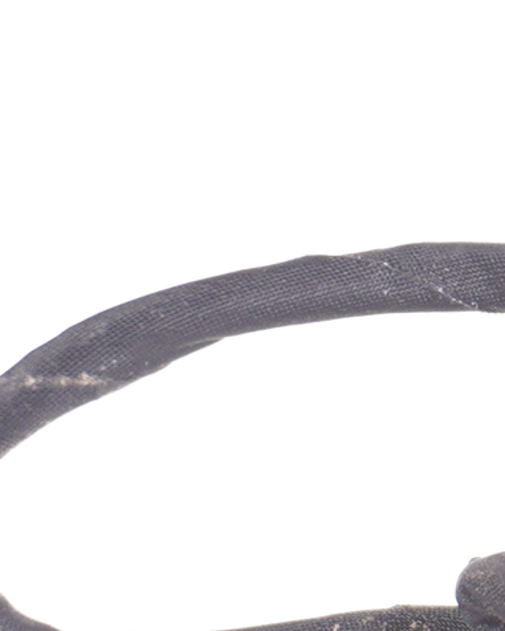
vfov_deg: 5.9
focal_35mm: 329
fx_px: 6144
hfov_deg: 4.4
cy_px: 593
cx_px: 1865
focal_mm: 37
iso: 640
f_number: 5.6
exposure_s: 1/80
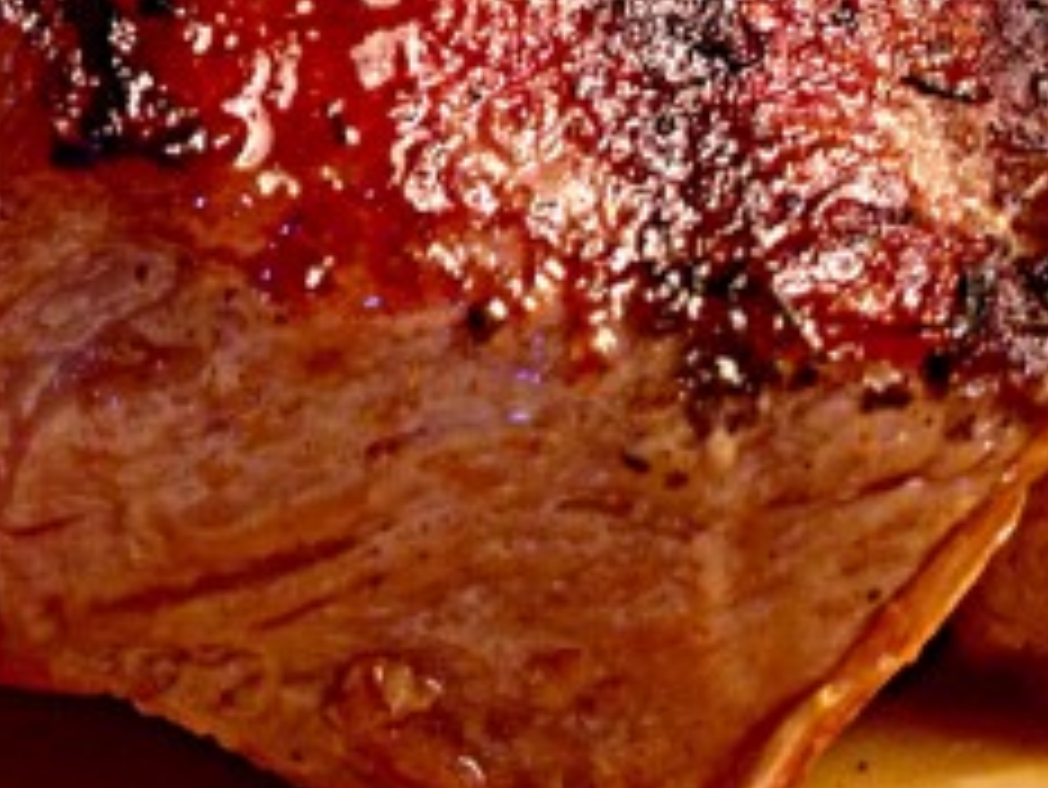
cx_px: 297
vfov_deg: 13.5
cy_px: -212
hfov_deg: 18.4
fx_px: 3211
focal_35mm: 106
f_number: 2.4
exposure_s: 1/20
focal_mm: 4.12
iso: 125
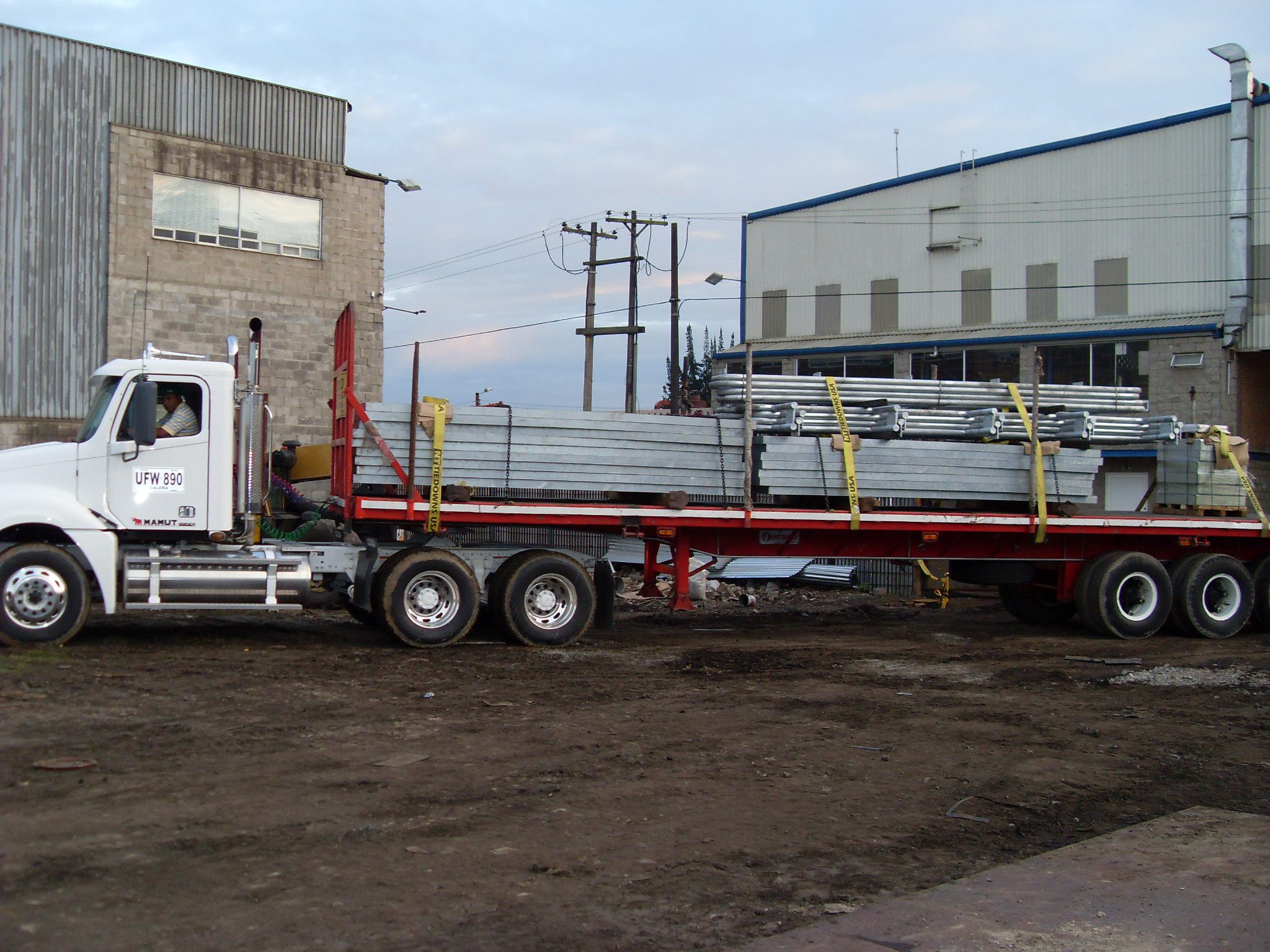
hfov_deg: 50.1
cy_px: 476
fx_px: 1357
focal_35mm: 37
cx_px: 635
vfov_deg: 38.7
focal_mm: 6.3
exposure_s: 1/45
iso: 120
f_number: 2.8
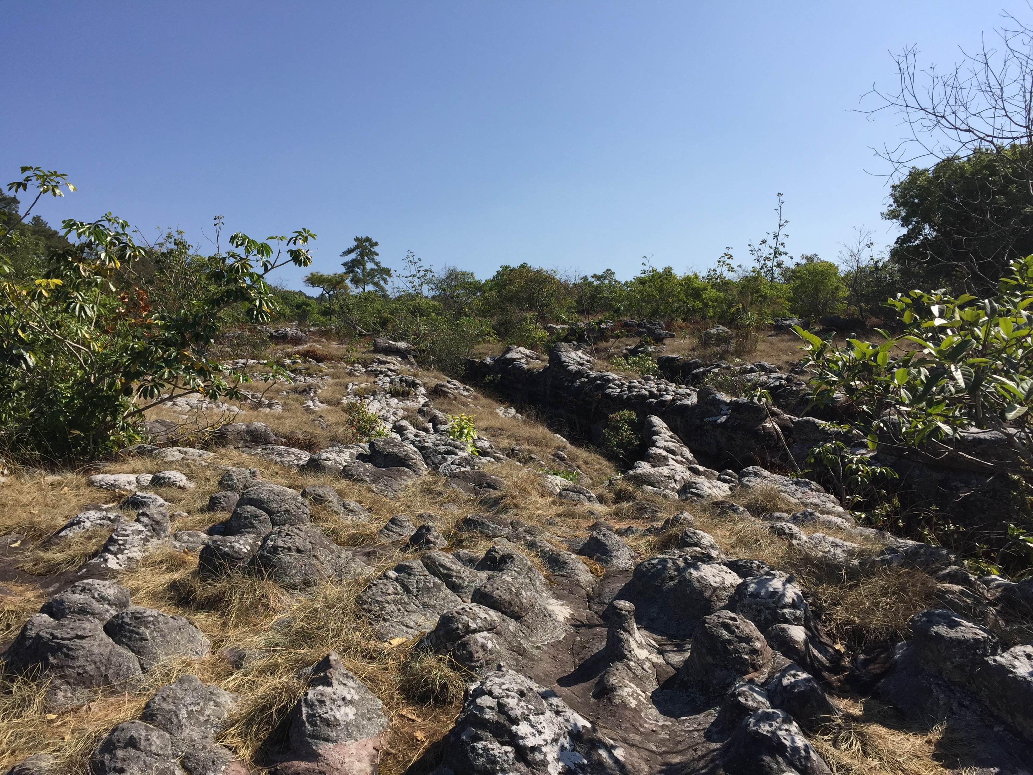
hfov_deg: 61.7
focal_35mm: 29
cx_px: 516
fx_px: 865
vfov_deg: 48.2
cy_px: 388
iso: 32
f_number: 2.2
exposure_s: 1/2639
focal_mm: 4.15
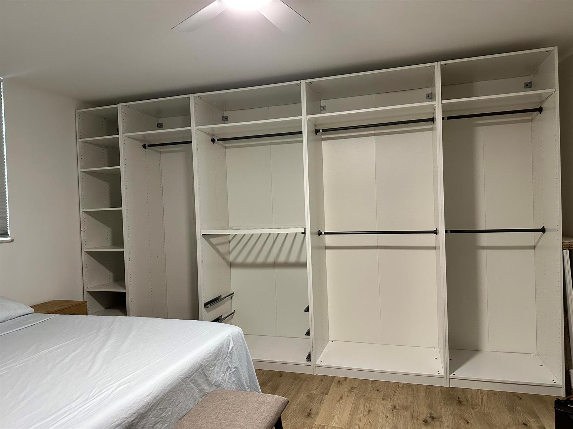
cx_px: 286
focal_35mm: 24
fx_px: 397
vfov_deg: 56.8
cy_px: 214
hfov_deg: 71.6
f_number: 1.78
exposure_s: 1/60
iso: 500
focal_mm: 6.86
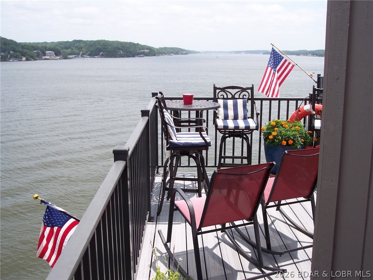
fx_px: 409
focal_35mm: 38
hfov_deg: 49.0
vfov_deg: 37.7
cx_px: 186
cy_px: 140
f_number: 4.8
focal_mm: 8
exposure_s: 1/500
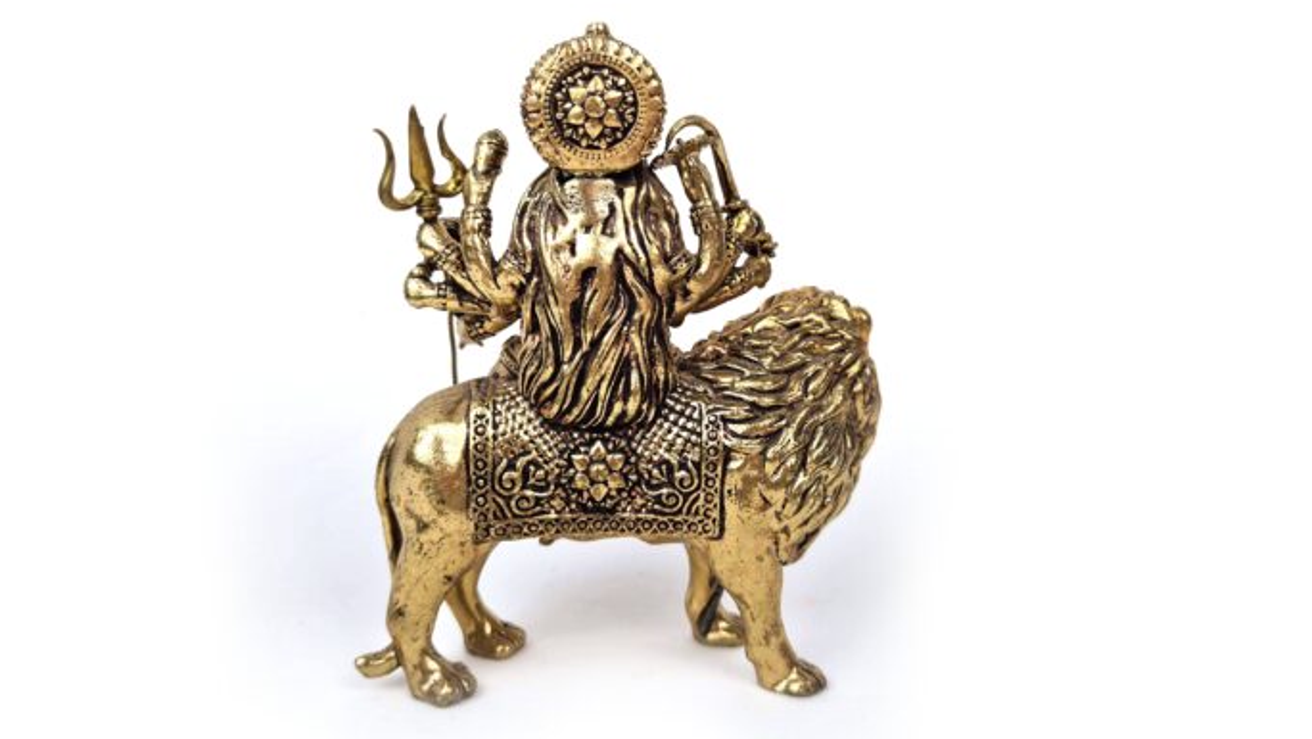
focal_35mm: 29
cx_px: 658
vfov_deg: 40.1
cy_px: 323
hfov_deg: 66.1
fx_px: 1009
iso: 50
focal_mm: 5.4
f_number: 1.8
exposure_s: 1/308
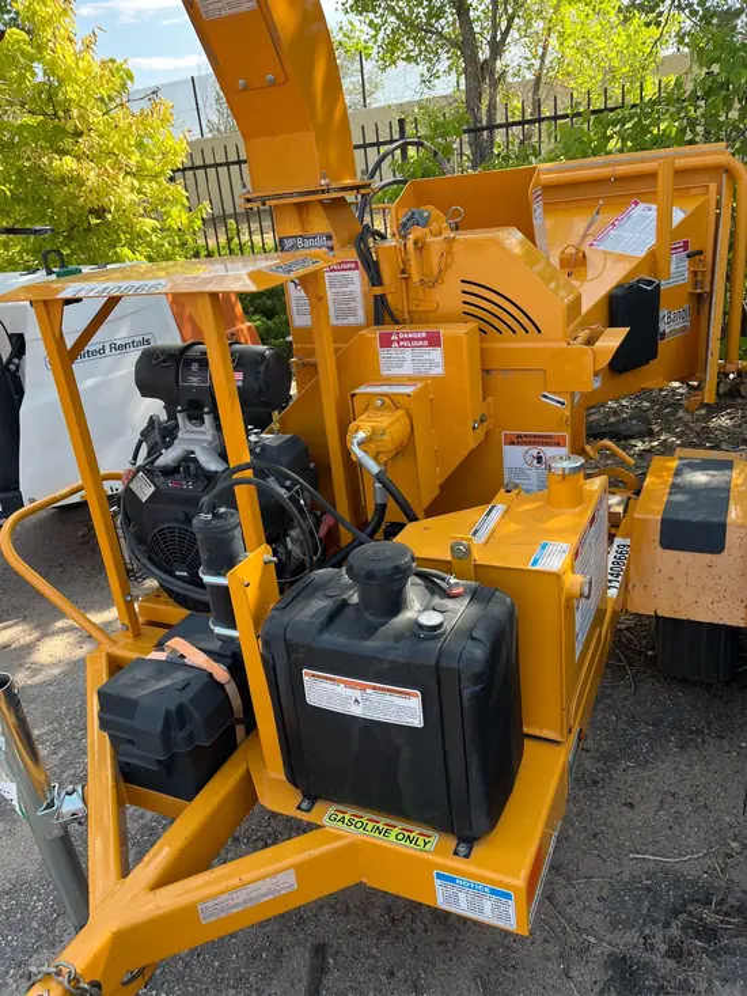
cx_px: 374
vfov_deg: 67.3
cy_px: 498
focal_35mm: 26
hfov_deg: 53.1
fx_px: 748
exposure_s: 1/569
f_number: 1.6
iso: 50
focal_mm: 5.1
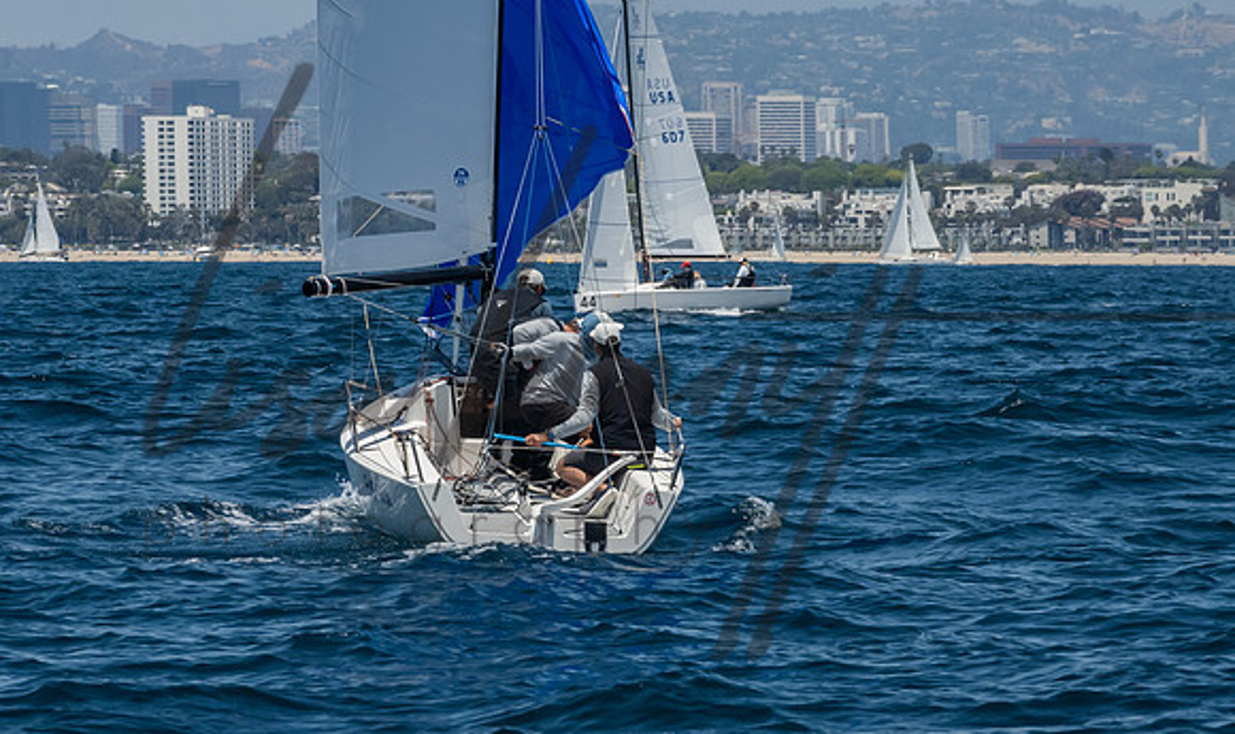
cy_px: 489
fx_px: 10440
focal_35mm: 314
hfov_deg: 6.8
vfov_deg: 4.0
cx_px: 537
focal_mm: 165
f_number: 14
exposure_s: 1/1000
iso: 640
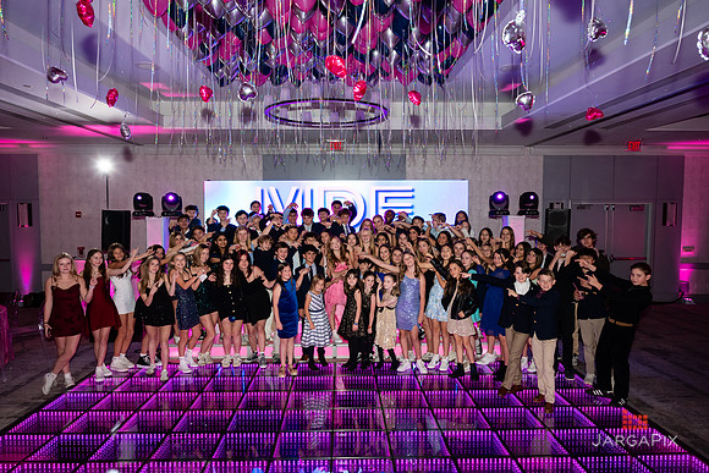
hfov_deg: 73.1
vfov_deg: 52.7
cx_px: 354
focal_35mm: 24
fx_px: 478
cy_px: 236
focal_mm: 24
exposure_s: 1/160
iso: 1000
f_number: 4.5
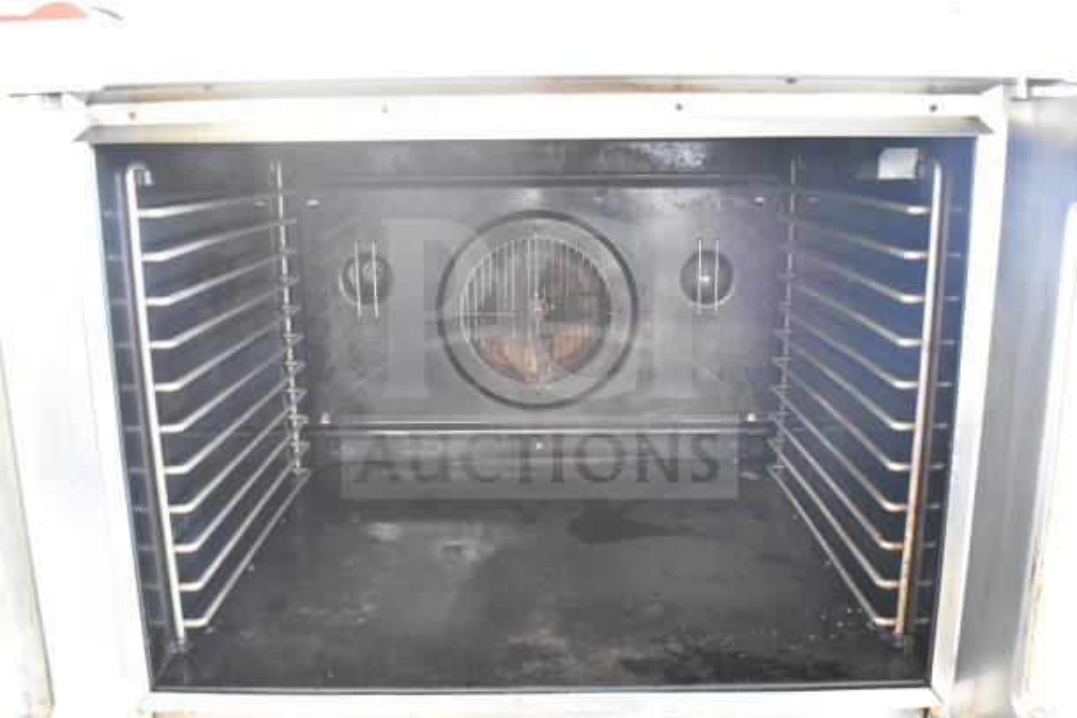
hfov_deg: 59.5
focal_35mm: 32
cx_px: 538
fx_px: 943
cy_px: 359
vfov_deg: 41.7
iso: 6400
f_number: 3.8
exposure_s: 1/30
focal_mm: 21
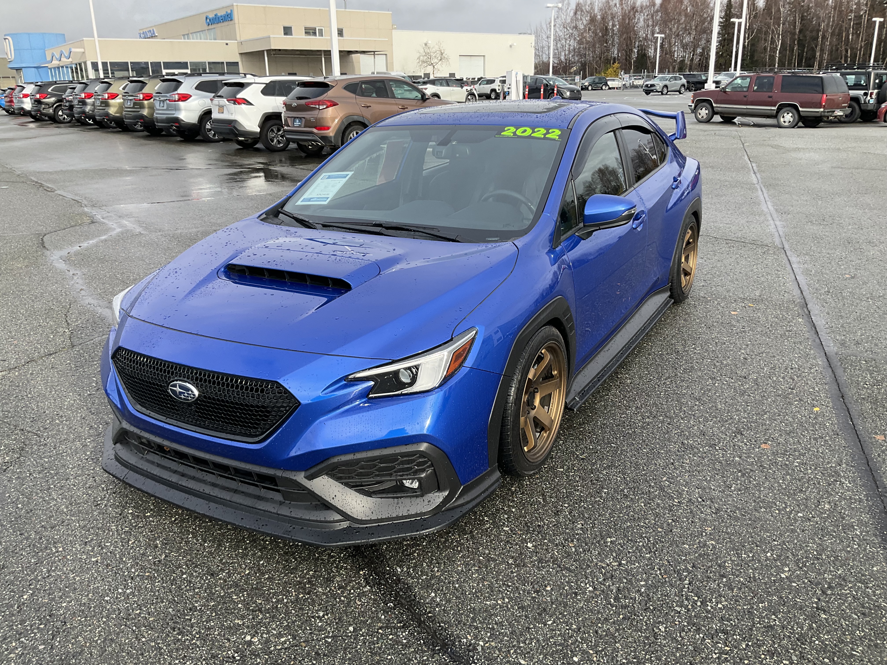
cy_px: 332
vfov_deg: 48.2
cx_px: 444
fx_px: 743
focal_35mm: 29
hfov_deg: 61.7
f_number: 1.8
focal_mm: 3
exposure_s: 1/344
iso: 25
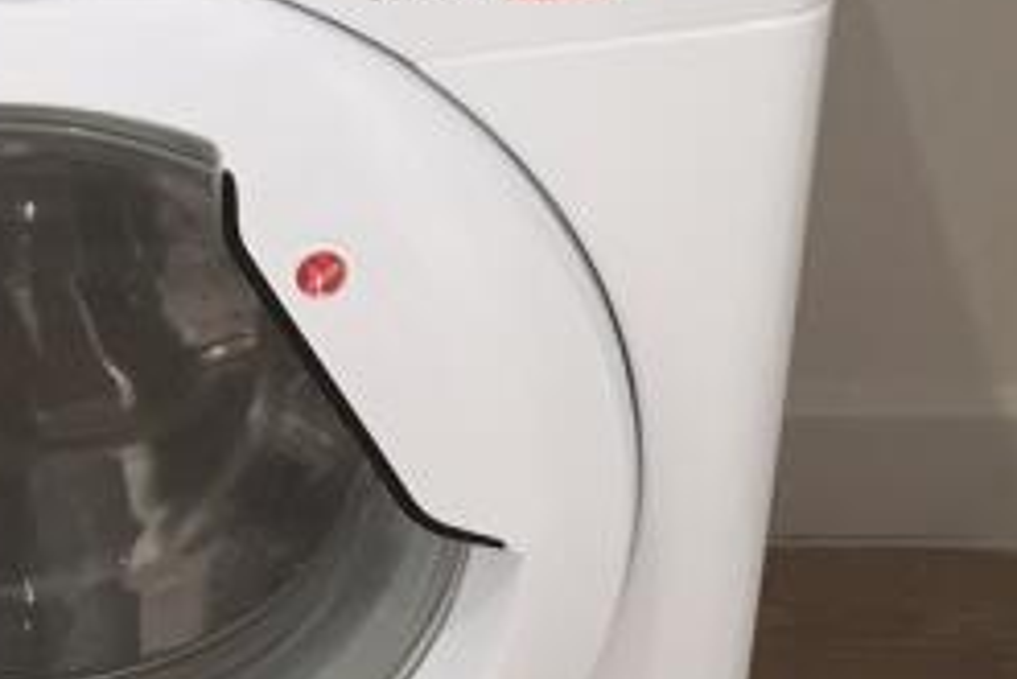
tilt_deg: -28.1
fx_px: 3533
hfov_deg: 16.1
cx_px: 4
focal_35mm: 125
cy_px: -193
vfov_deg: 10.7
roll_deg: -1.0
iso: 40
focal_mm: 4.15
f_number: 2.2
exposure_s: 1/33
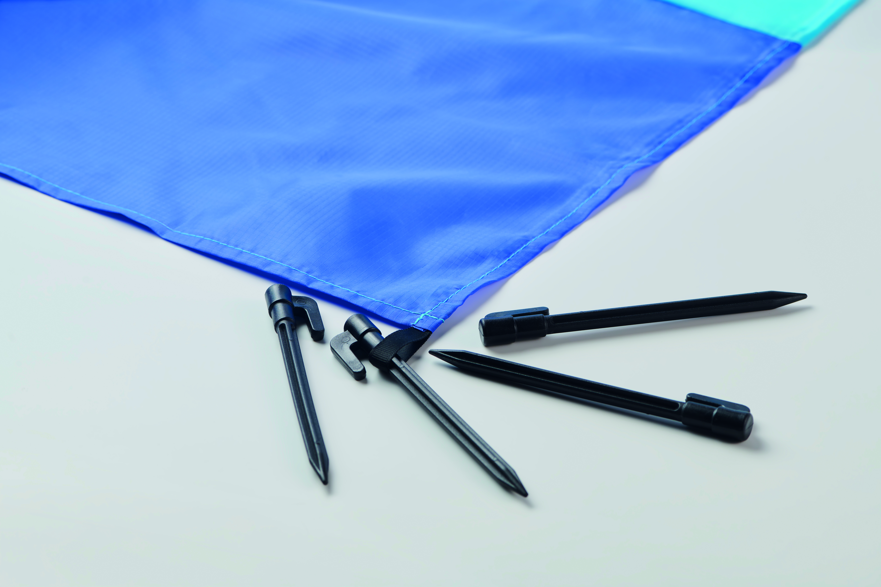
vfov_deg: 13.0
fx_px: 2569
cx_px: 440
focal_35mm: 105
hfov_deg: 19.5
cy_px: 294
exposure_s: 1/160
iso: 80
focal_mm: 105
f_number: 13
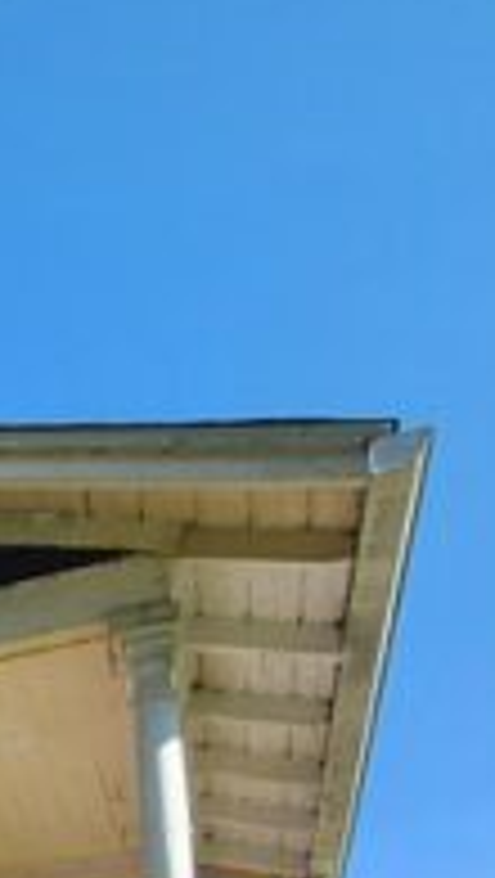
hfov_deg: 14.4
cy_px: 1175
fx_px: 1350
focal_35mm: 58
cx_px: -666
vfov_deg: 28.6
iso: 50
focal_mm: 2.2
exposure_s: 1/952
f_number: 2.2
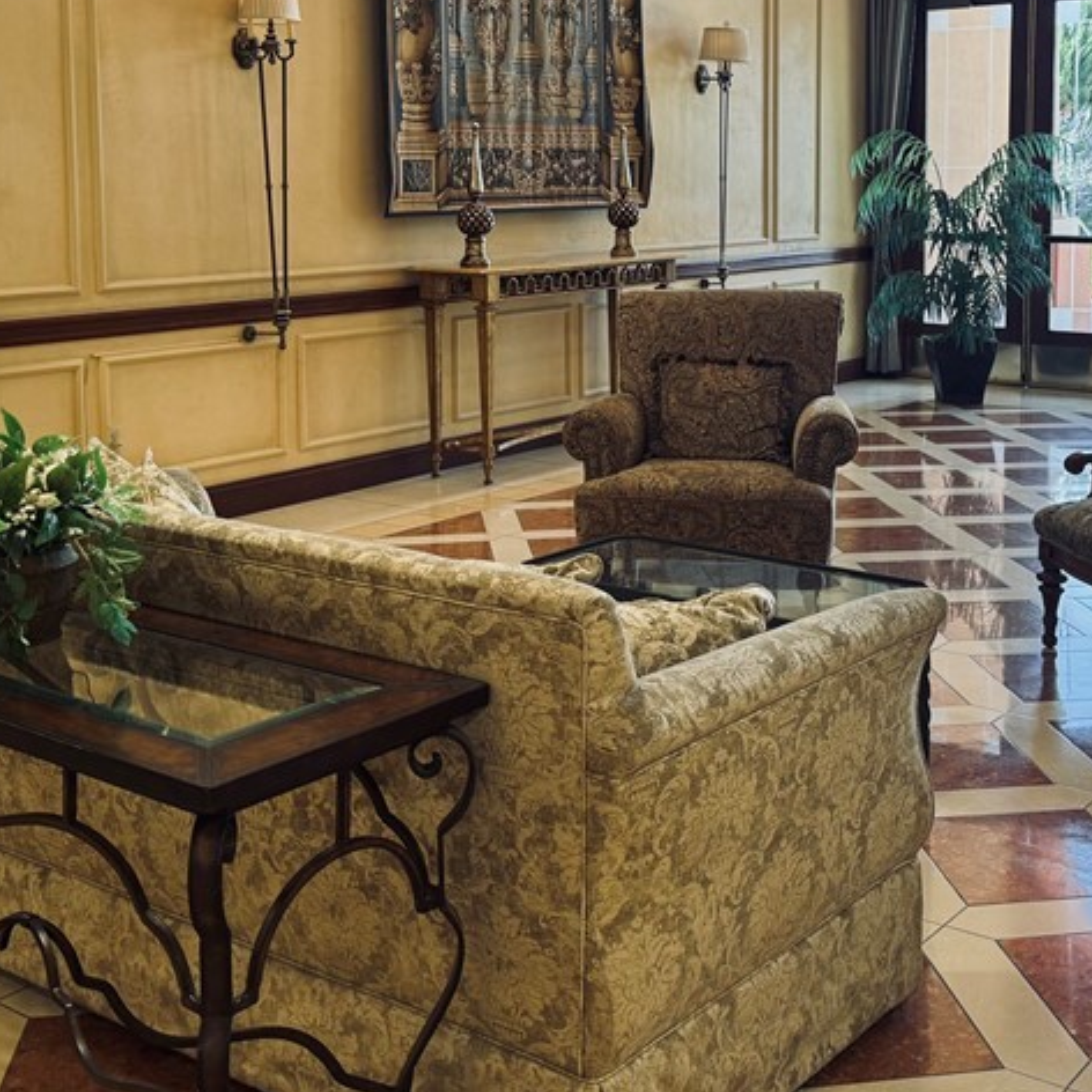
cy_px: 296
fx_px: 1642
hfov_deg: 36.7
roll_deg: +0.1
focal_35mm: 46
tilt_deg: -4.2
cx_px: 634
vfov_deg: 36.1
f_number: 1.78
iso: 125
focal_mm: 6.76
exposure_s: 1/120
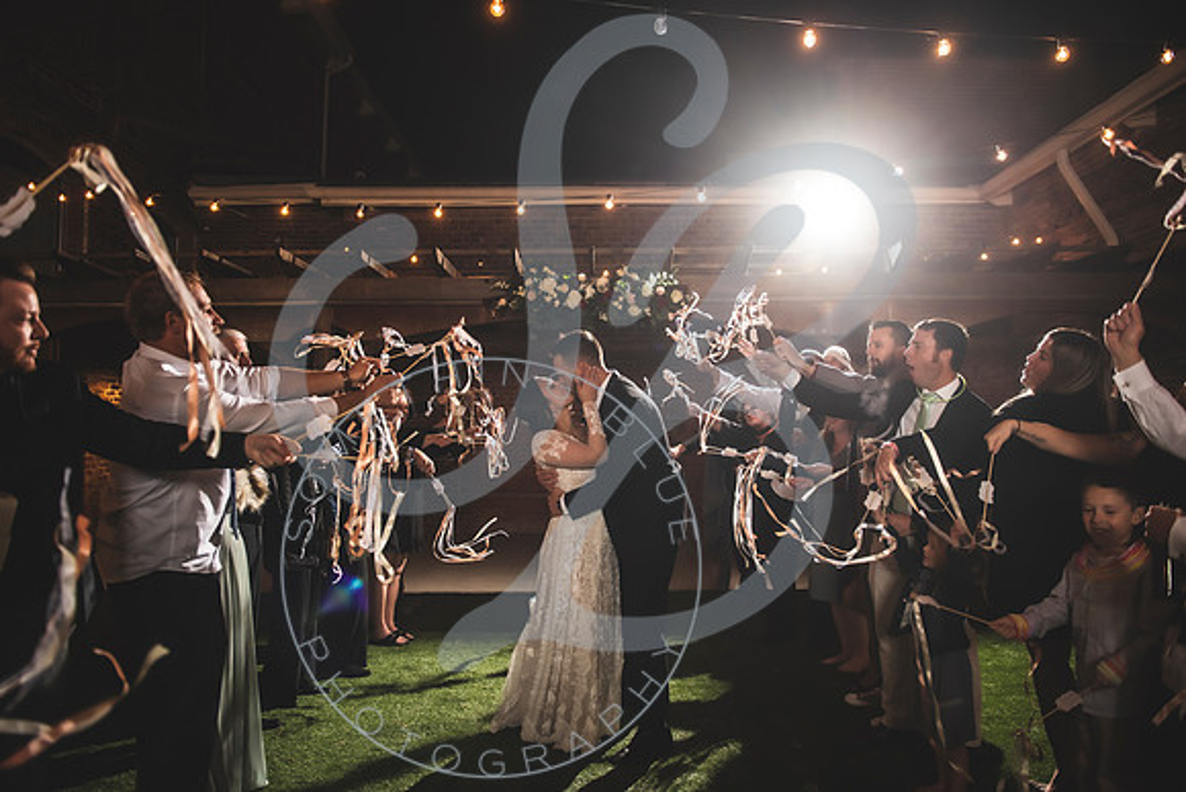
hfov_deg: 73.7
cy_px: 396
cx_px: 593
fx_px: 791
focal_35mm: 24
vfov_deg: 53.2
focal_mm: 24
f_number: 2.8
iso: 1000
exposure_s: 1/200
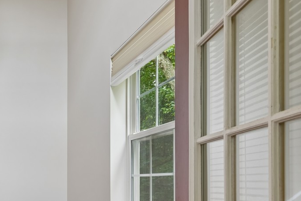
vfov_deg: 33.6
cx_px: 13
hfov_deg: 44.5
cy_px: 172
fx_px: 318
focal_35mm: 38
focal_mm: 16
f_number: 8
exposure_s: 1/4
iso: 200
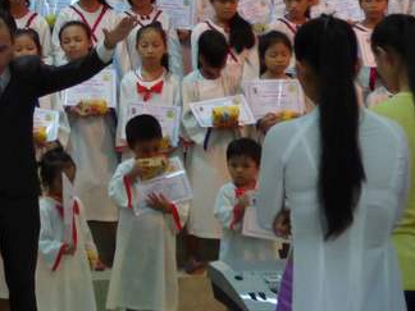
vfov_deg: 14.3
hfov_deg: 18.6
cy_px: -37
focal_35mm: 101
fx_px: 1211
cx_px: -63
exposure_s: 1/30
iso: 400
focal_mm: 5.53
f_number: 3.3
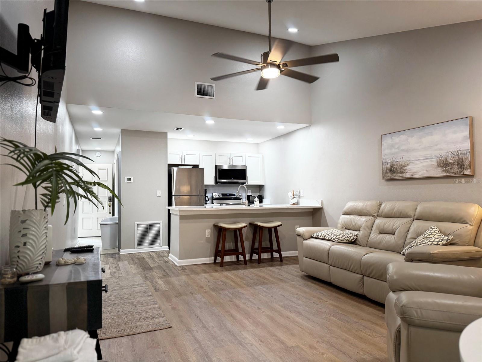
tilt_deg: +1.2
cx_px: 241
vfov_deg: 56.8
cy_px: 181
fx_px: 334
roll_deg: +0.1
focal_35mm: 24
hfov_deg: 71.6
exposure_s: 1/120
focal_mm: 6.76
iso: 160
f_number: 1.78
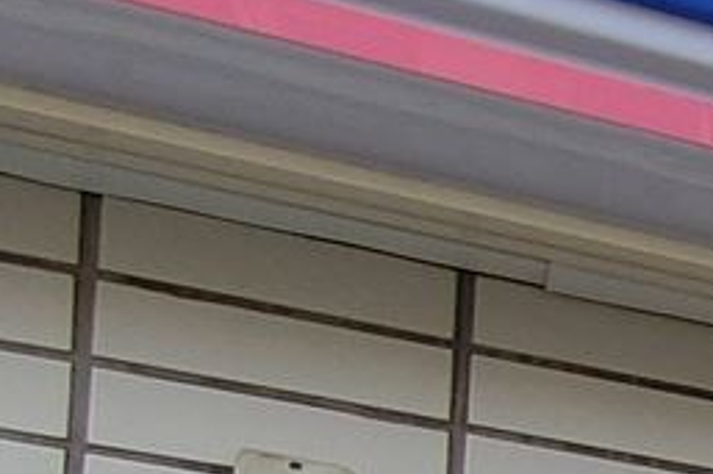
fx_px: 2434
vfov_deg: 9.6
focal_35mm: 123
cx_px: 2197
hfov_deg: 10.7
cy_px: 1214
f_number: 2.7
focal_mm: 4.06
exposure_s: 1/640
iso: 80
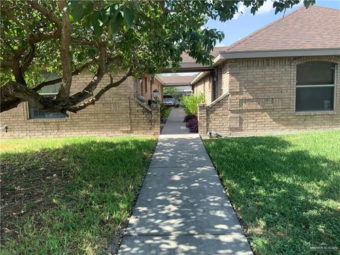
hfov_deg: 61.7
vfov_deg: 48.2
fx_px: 285
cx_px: 170
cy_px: 128
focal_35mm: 29
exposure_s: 1/394
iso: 16
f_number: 1.8
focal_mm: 3
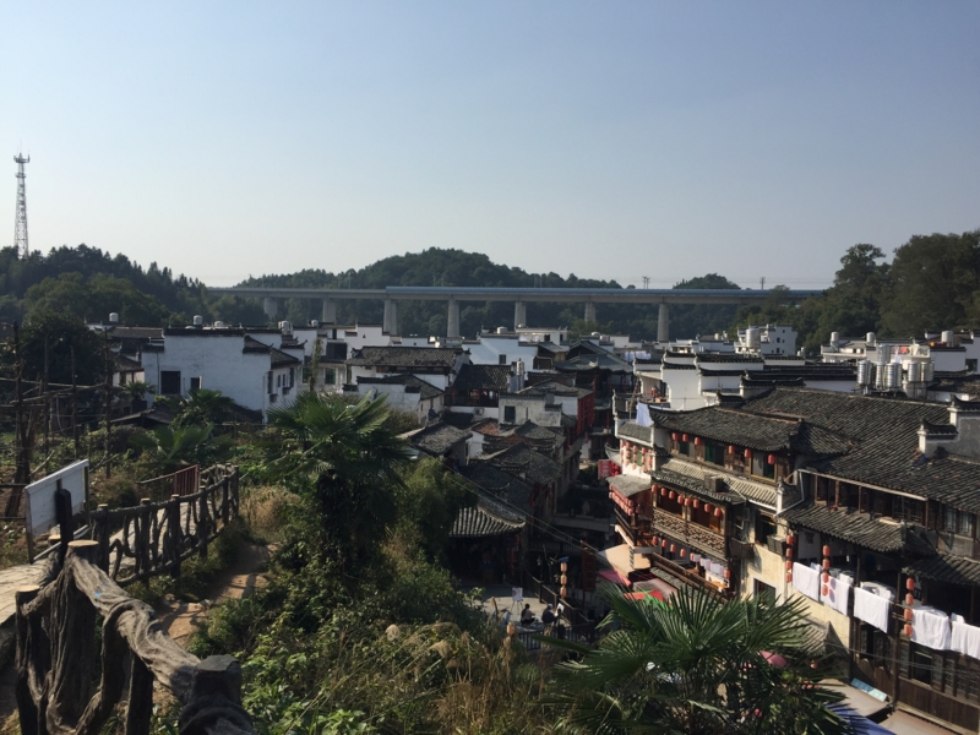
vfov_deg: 48.2
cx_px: 490
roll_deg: -1.7
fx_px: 821
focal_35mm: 29
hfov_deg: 61.7
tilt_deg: -2.4
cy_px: 368
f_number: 2.2
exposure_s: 1/2825
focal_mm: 4.15
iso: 32
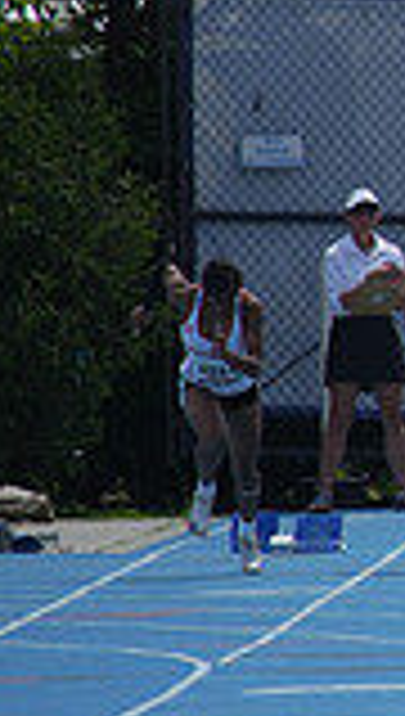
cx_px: 1296
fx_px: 29014
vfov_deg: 1.4
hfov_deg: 0.8
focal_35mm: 1527
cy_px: 290
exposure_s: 1/2000
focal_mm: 400
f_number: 5.6
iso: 320
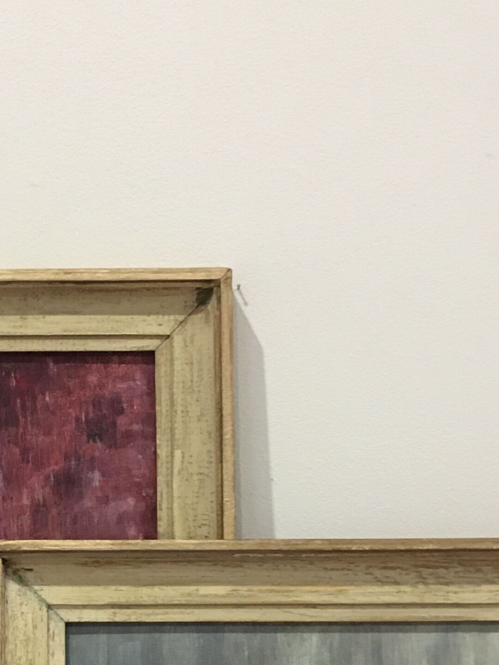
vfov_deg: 23.2
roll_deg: +0.3
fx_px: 1557
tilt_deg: -9.1
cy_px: 658
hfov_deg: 17.9
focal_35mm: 81
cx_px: 45
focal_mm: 4.15
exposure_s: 1/33
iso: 200
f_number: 2.2
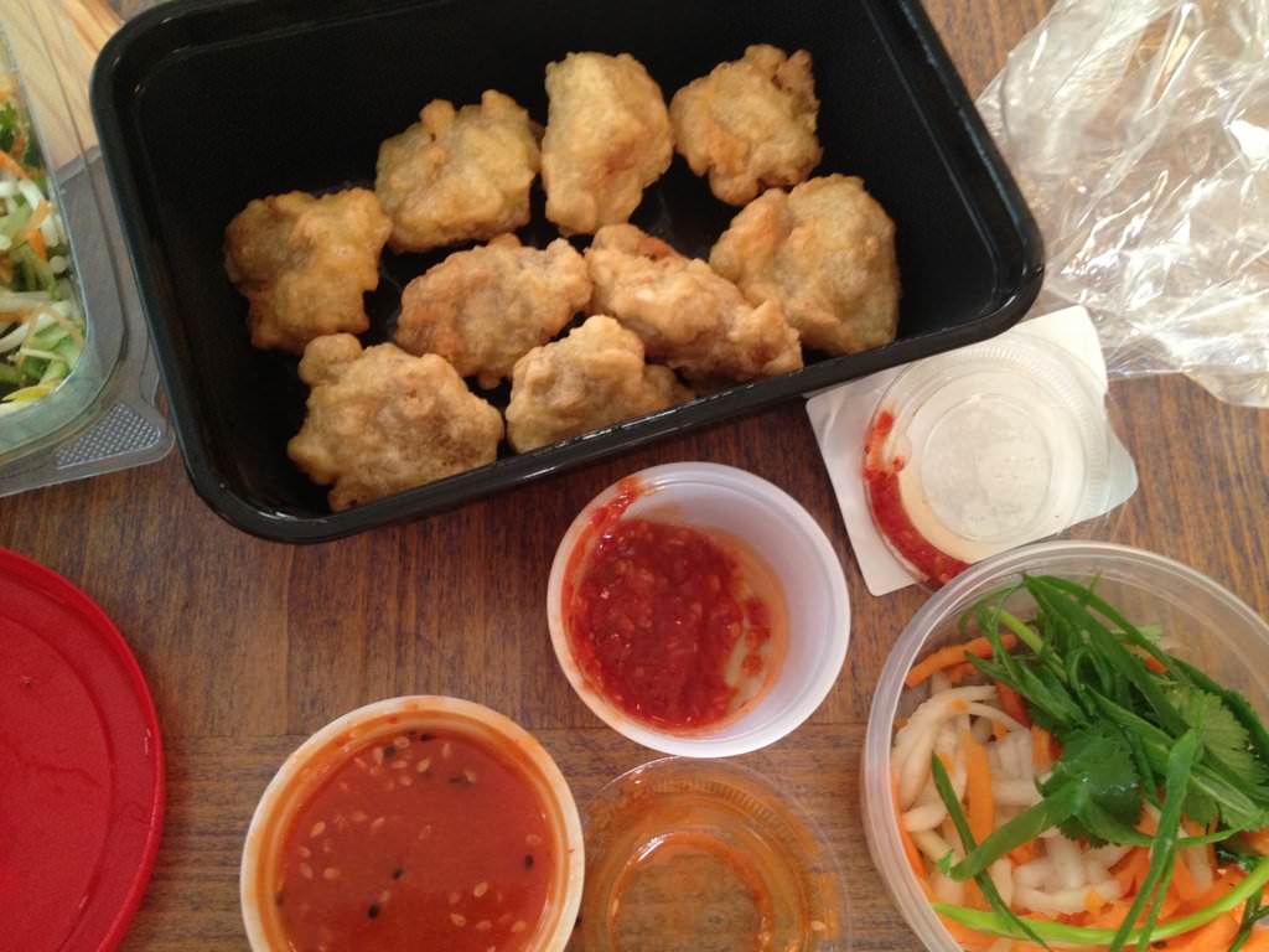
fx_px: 1283
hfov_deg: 52.6
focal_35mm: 35
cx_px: 634
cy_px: 476
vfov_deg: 40.7
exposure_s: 1/20
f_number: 2.4
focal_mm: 4.28
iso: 200
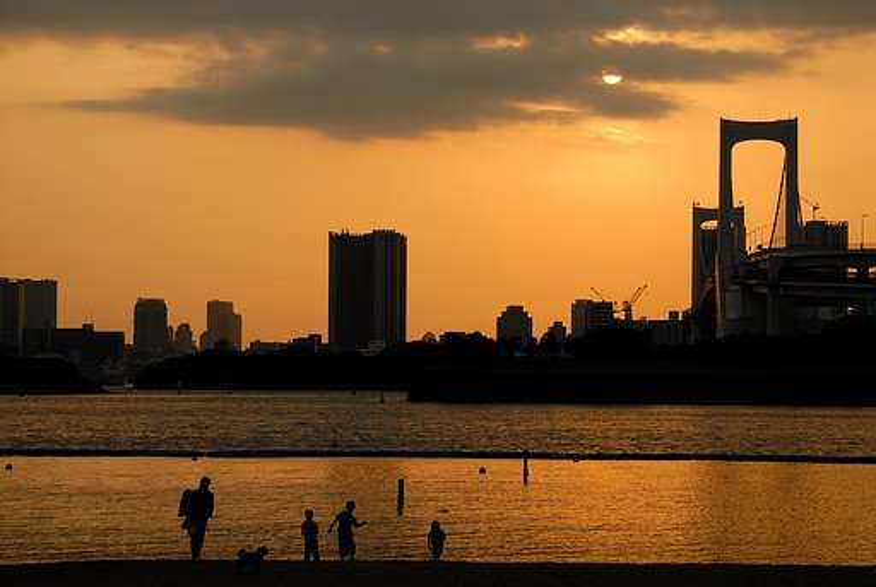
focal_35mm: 98
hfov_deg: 20.9
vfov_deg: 14.1
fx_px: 2376
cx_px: 438
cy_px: 294
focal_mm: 65
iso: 200
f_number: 5.6
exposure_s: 1/500
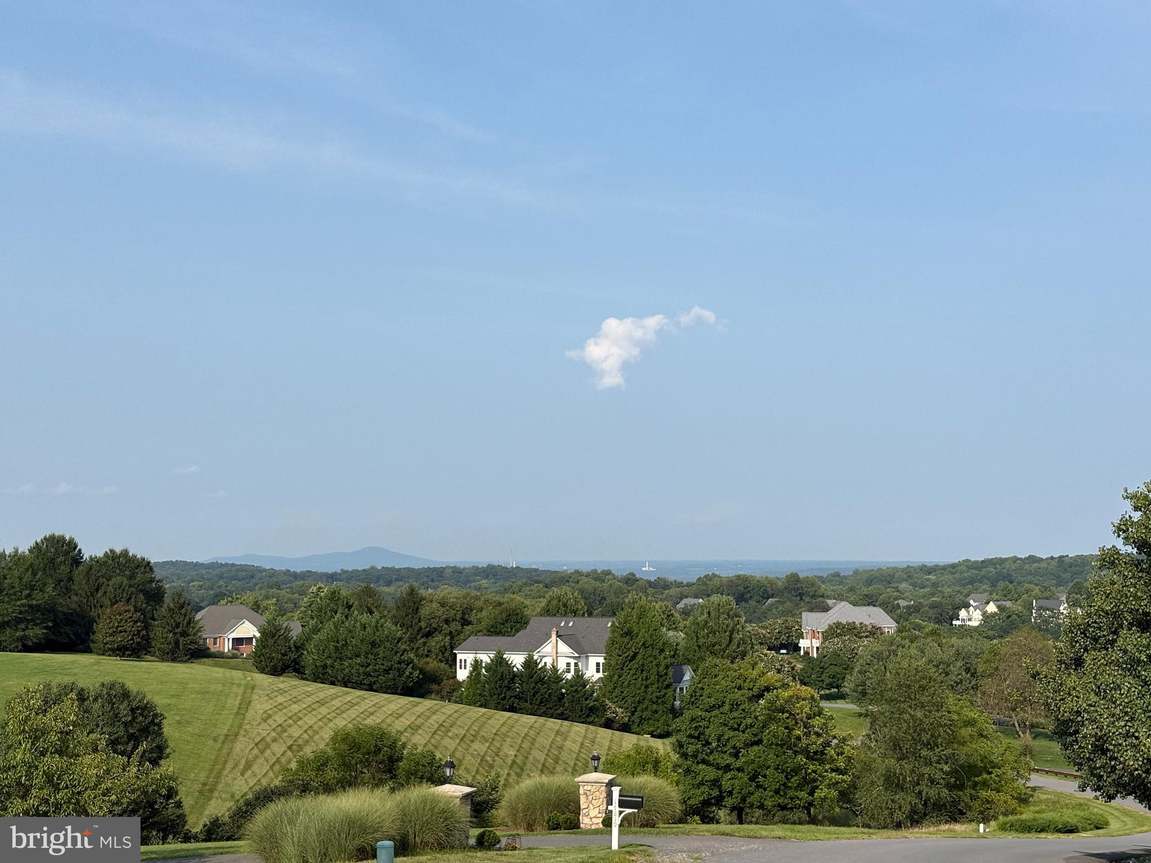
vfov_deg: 28.0
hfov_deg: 36.8
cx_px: 576
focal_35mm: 52
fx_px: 1729
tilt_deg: +4.4
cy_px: 432
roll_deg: +0.3
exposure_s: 1/2994
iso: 50
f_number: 1.6
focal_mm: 5.96
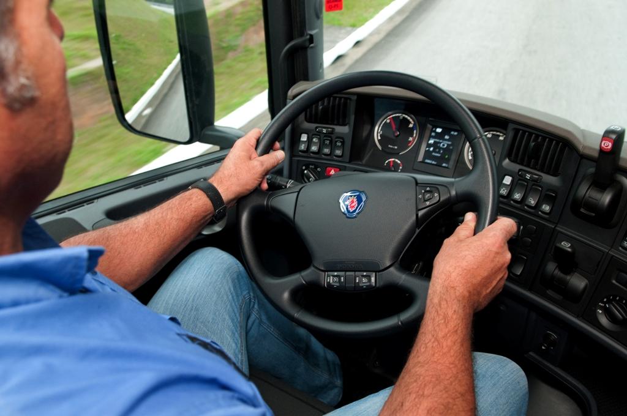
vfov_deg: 50.3
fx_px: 444
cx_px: 314
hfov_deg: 70.5
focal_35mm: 26
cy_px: 208
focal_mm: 17
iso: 400
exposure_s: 1/50
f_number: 3.5
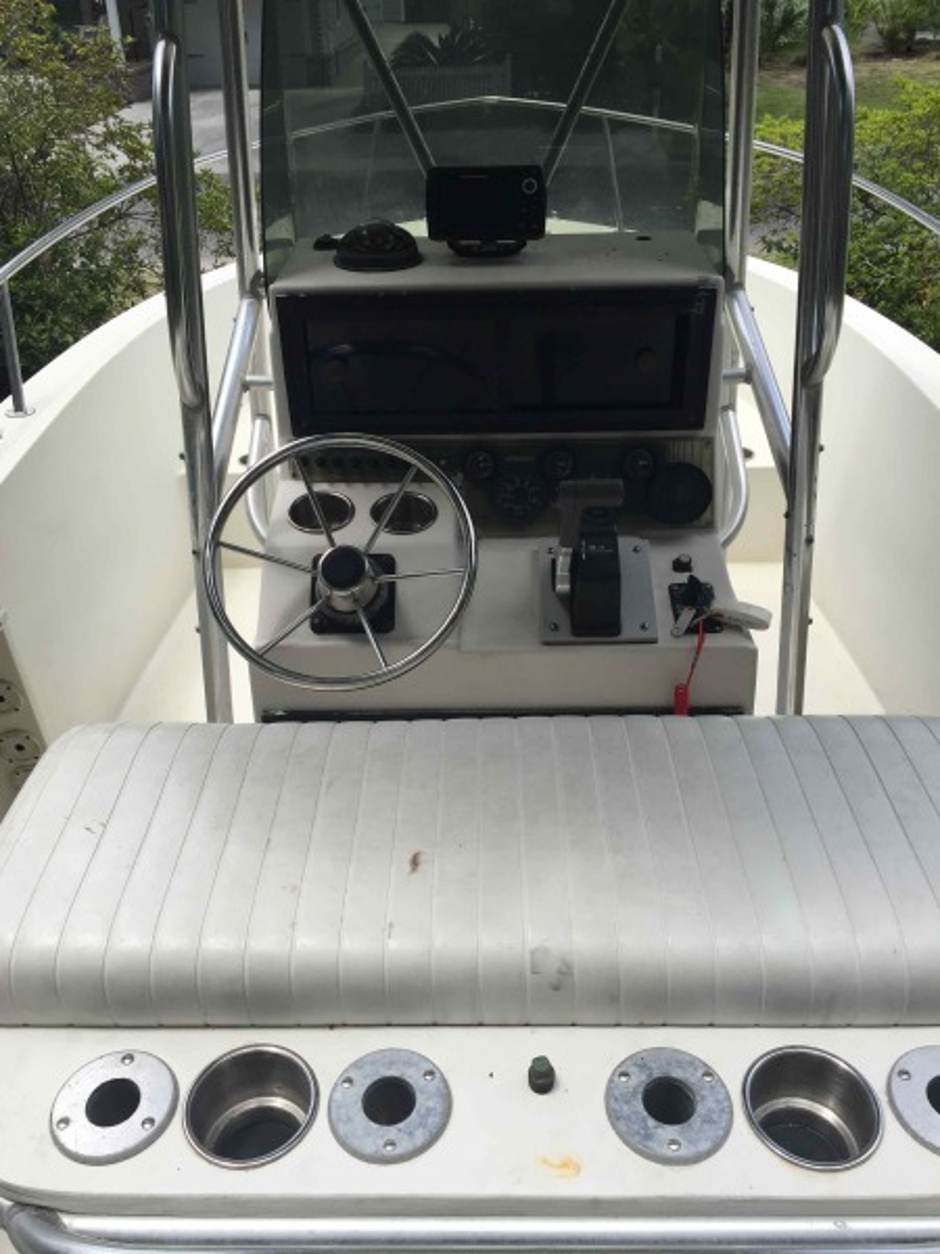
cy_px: 627
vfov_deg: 61.7
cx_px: 470
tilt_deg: -30.0
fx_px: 1050
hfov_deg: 48.2
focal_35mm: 29
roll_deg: +1.0
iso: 32
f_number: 2.2
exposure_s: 1/1276
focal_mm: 4.15
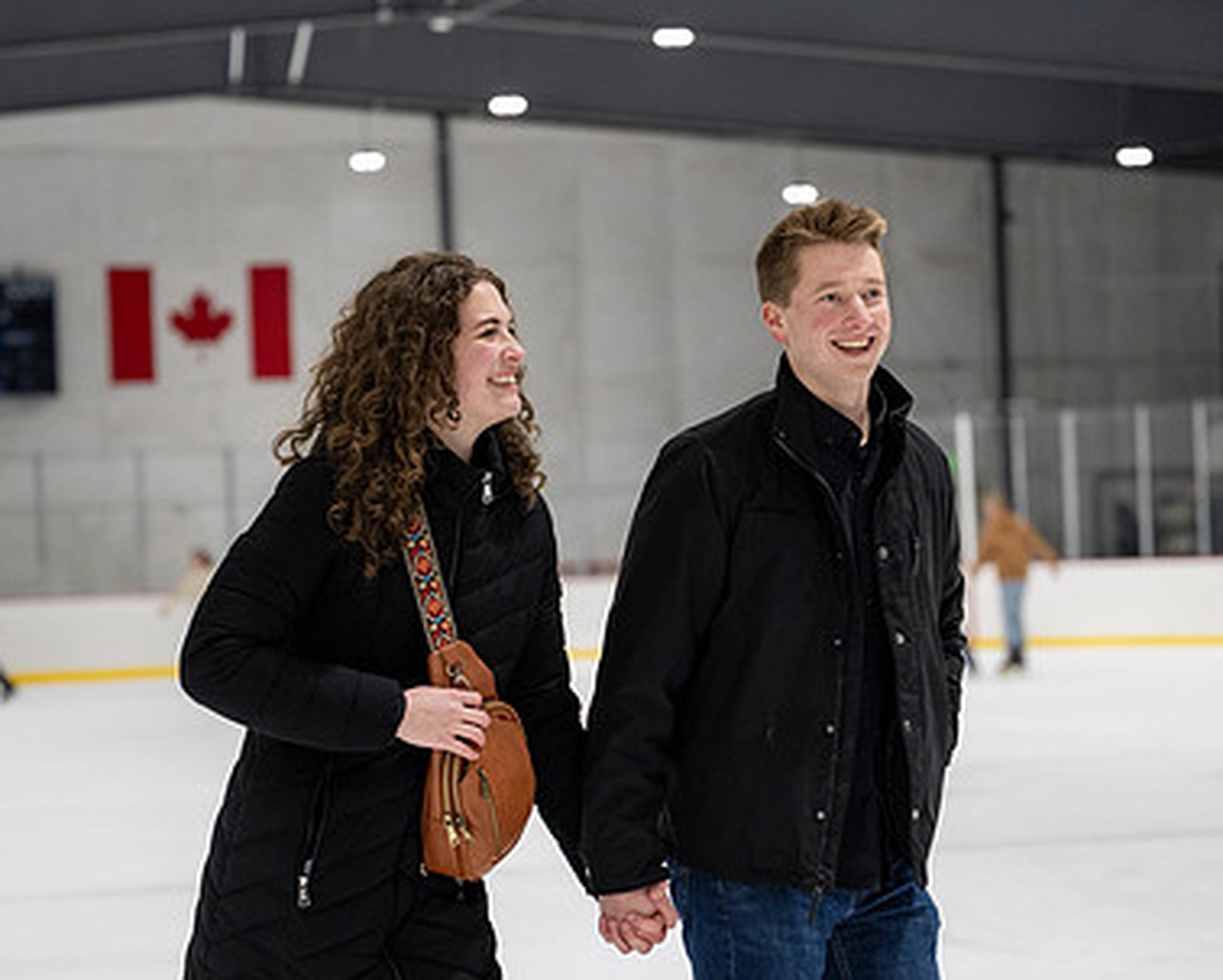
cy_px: 598
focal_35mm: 133
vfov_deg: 11.6
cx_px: 832
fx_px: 4818
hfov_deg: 14.4
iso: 400
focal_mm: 77
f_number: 2.8
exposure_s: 1/500
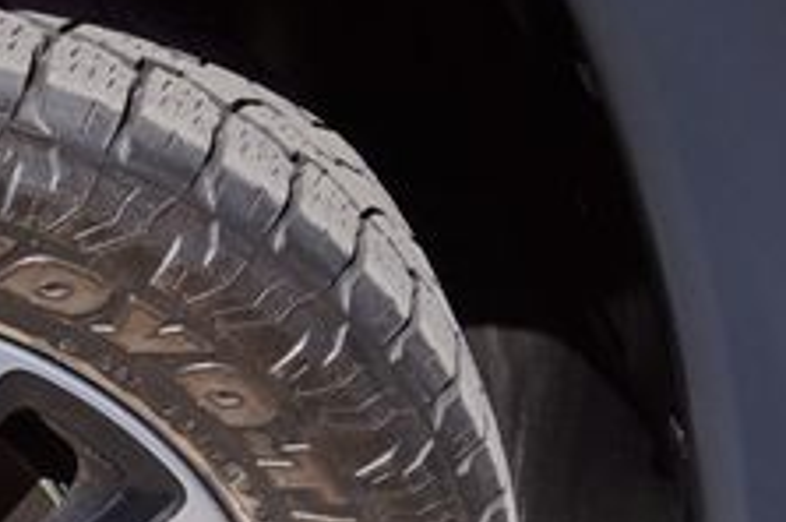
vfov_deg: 19.5
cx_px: -264
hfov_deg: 25.0
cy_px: 392
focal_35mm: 69
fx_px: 1504
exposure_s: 1/200
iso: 100
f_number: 5.6
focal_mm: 16
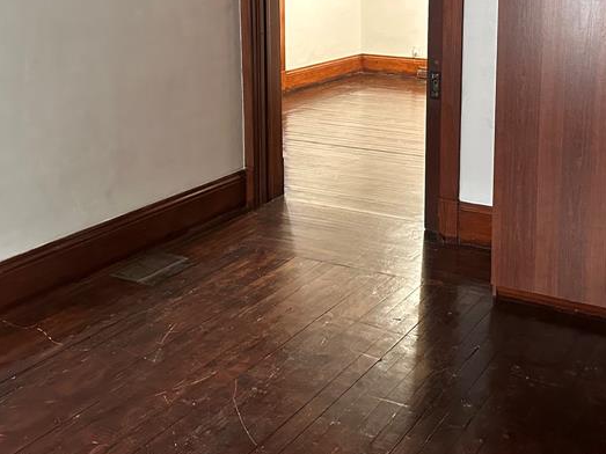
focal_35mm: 47
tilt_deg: -12.0
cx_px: 406
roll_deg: -0.6
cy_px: 119
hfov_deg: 39.9
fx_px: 823
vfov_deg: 30.4
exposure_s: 1/60
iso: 800
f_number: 1.78
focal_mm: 6.86
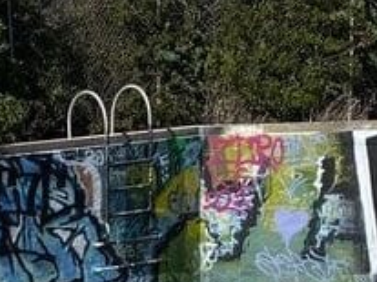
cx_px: -9
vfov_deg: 11.5
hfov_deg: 17.0
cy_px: 599
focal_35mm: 113
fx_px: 1230
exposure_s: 1/5747
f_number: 1.8
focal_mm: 4.25
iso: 32
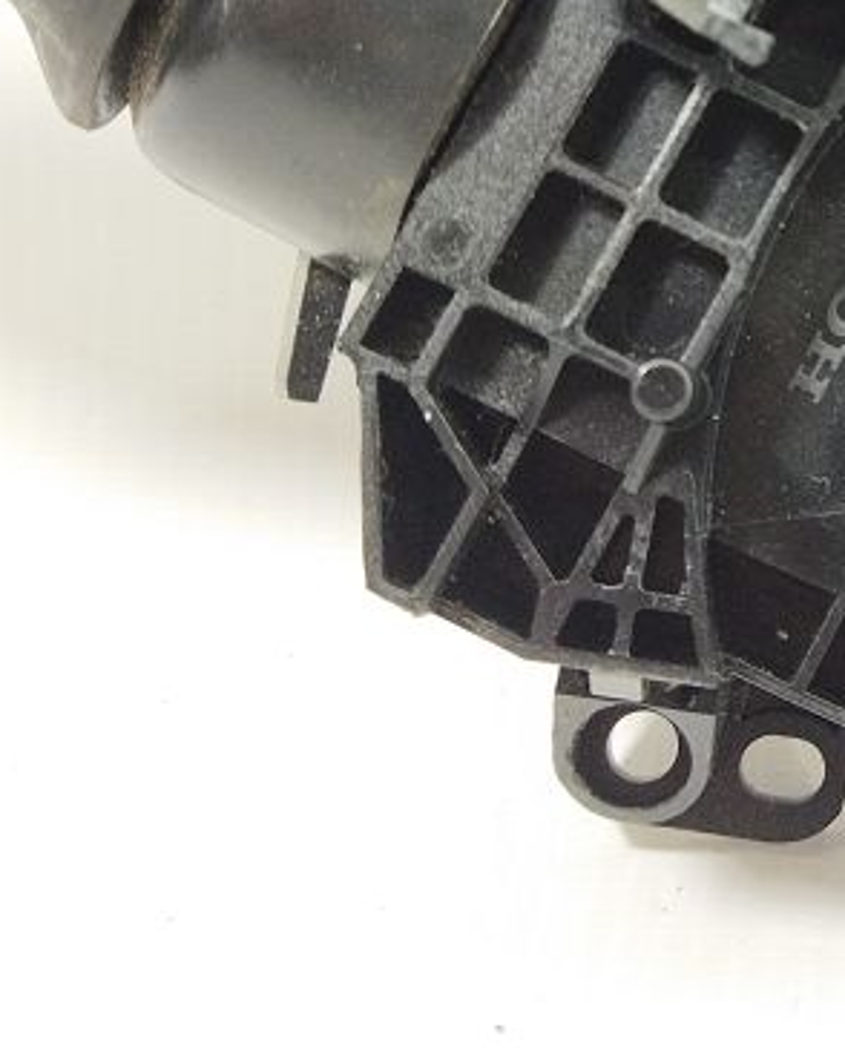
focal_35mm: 86
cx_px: 1213
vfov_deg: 21.8
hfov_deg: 16.5
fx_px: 2691
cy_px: 135
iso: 160
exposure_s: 1/50
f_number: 1.79
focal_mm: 4.71
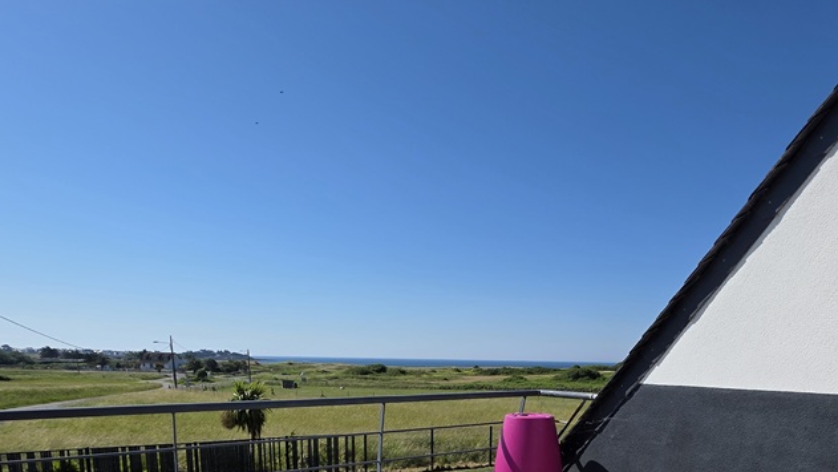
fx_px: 511
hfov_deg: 78.0
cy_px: 456
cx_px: 493
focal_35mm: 23
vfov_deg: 43.5
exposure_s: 1/3336
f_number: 1.9
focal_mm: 2.2
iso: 40
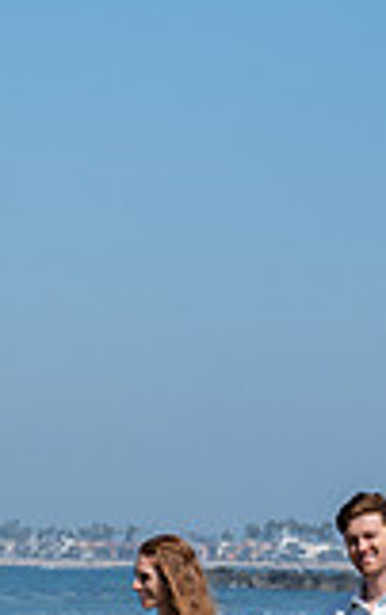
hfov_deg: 3.3
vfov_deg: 5.3
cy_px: 705
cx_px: -405
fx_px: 6664
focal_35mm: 397
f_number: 9
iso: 160
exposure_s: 1/640
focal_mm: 108
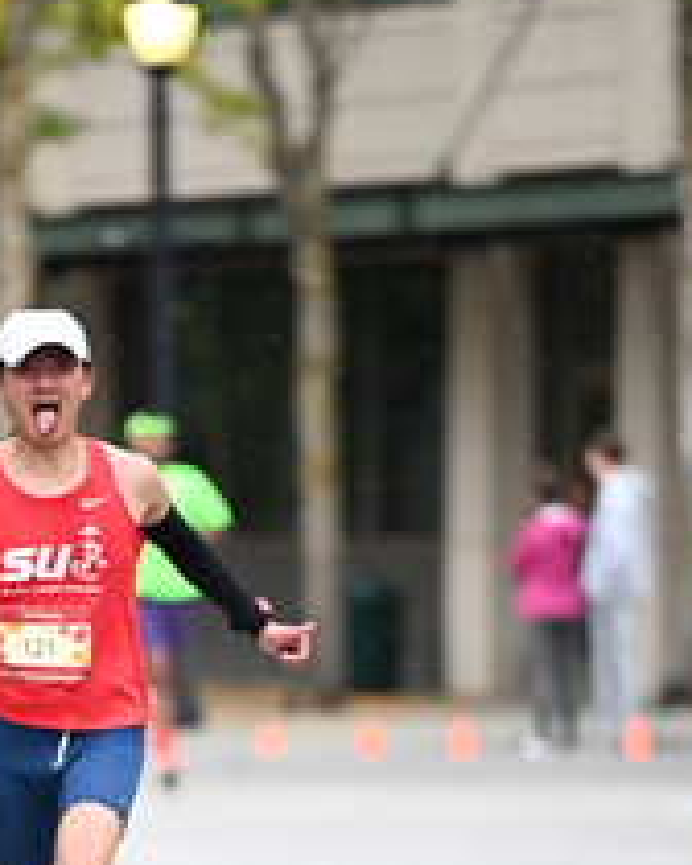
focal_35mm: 491
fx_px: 12570
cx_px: 122
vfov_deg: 3.9
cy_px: 906
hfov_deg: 3.2
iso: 1250
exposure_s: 1/1250
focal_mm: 200
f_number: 2.8
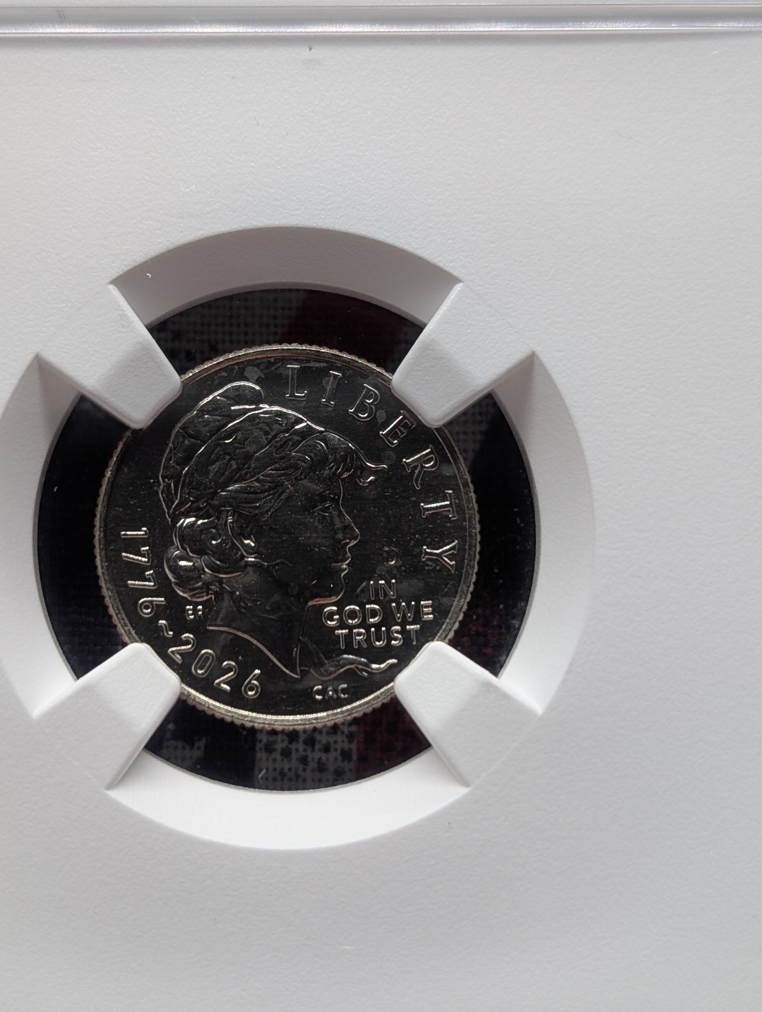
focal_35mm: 66
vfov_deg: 29.2
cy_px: 382
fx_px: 1932
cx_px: 307
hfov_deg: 22.3
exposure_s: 1/64.7
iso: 34
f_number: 1.68
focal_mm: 6.9
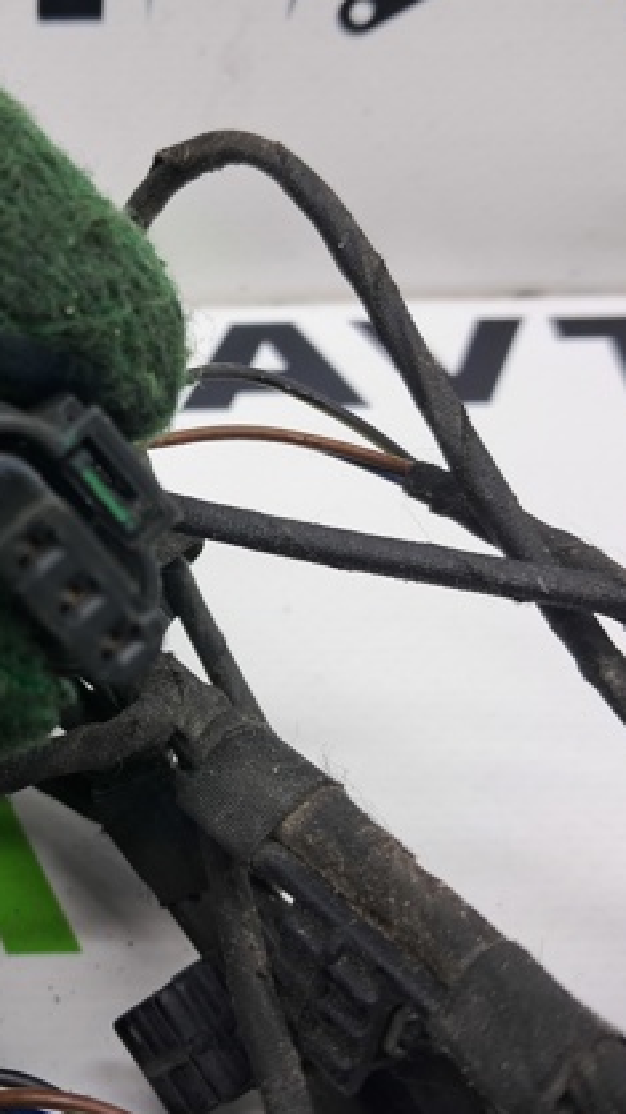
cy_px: 566
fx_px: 1328
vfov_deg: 45.5
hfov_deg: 26.0
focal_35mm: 45
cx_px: 112
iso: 50
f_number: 1.8
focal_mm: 4
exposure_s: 1/50
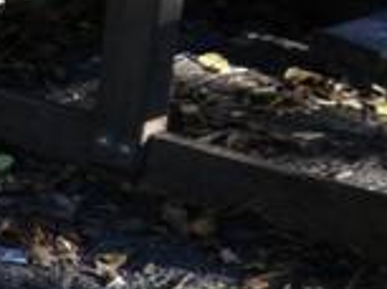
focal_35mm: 206
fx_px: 2298
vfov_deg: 7.1
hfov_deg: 8.9
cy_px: 426
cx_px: -455
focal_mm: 3.85
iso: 125
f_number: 2.8
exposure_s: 1/120
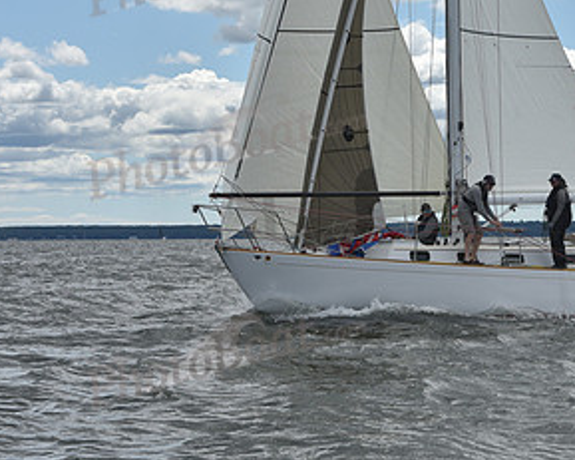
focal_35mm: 132
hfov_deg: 14.5
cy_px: 224
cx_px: 472
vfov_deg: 11.7
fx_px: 2246
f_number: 11
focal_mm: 70
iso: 250
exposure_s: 1/800
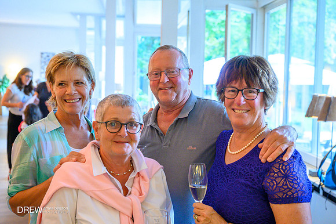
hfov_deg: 40.4
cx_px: 168
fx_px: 457
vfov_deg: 27.5
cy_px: 112
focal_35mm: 49
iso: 2500
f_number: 4.5
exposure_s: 1/80
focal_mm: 49
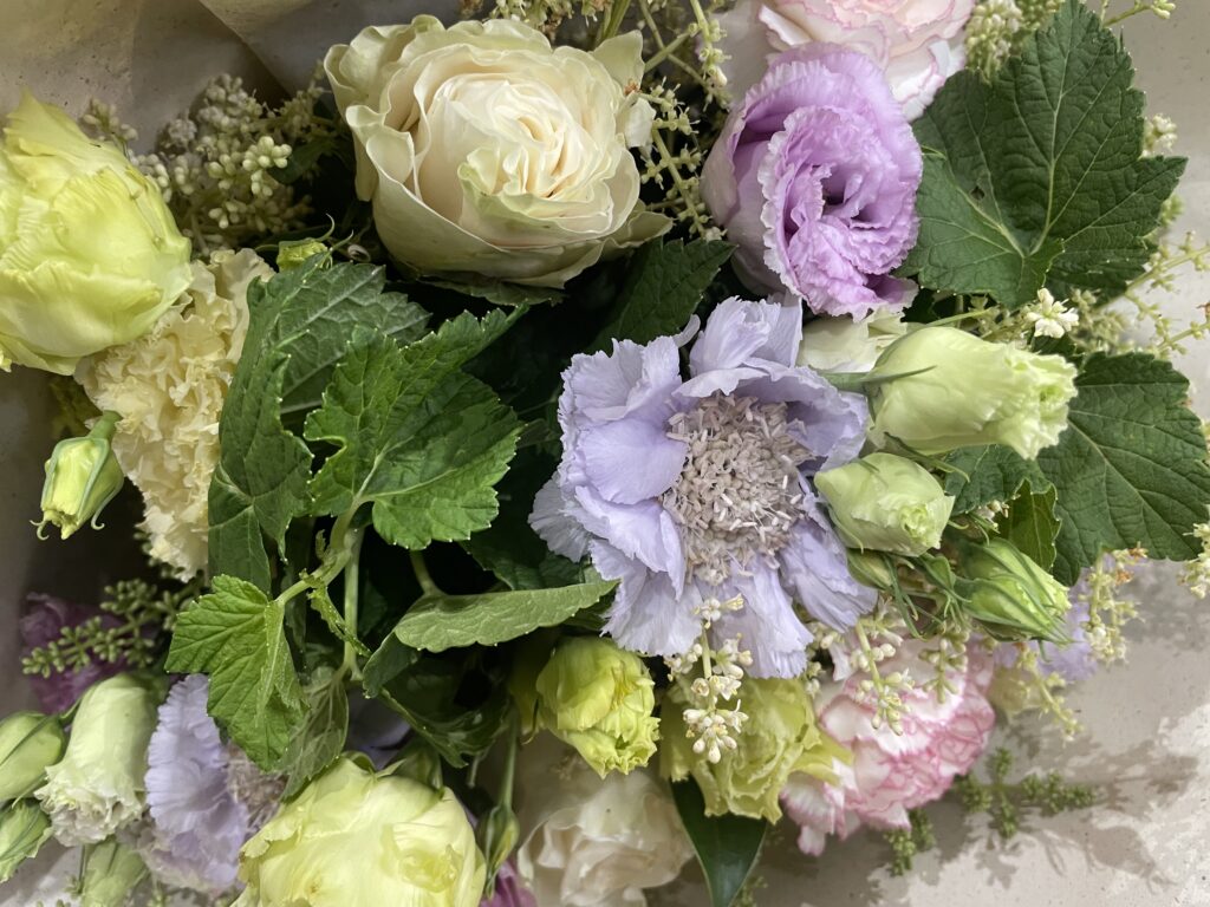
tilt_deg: -35.1
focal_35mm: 26
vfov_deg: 53.1
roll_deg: +23.0
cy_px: 454
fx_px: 909
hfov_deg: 67.3
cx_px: 605
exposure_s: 1/50
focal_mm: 4.2
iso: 200
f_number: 1.6
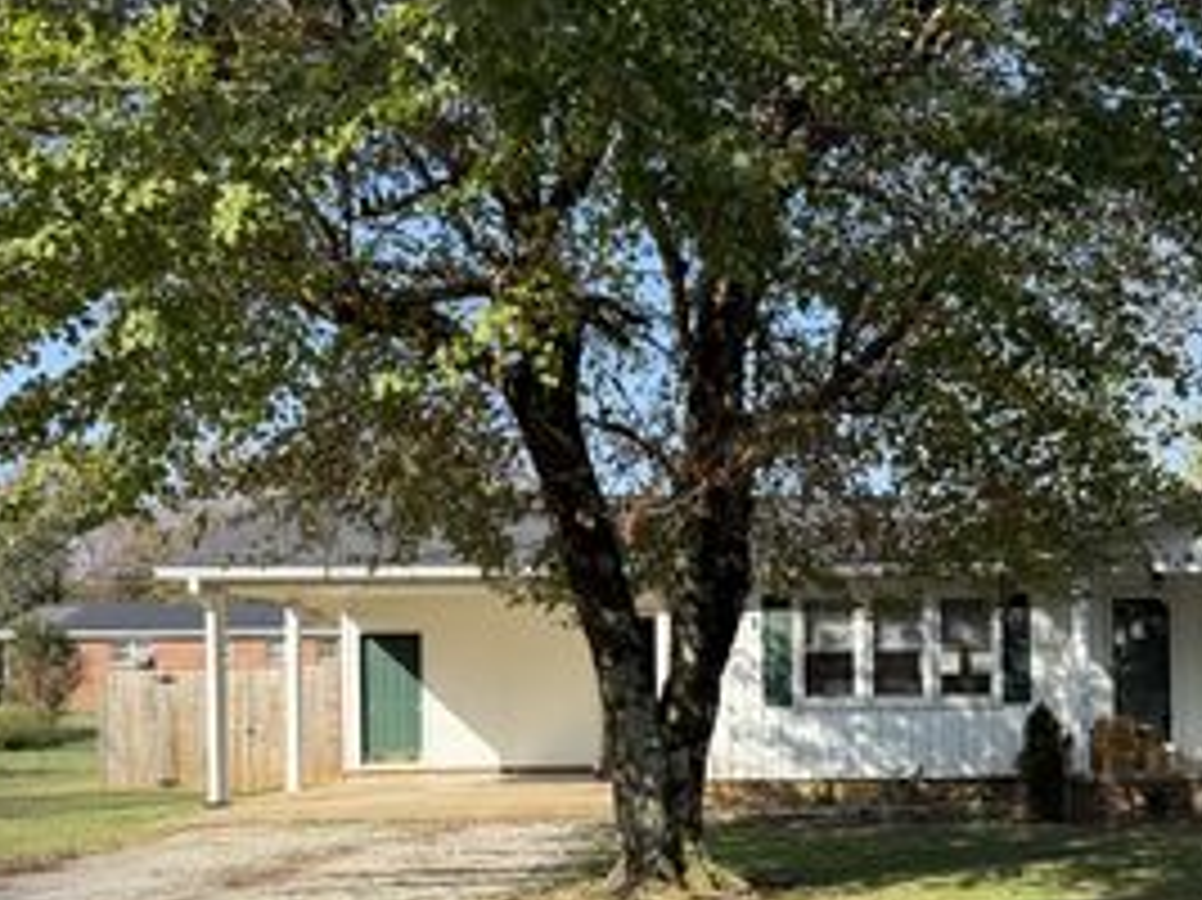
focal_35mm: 45
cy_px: 691
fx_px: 1562
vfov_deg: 31.5
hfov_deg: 40.0
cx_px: 995
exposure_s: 1/1949
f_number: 1.78
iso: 80
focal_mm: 6.76
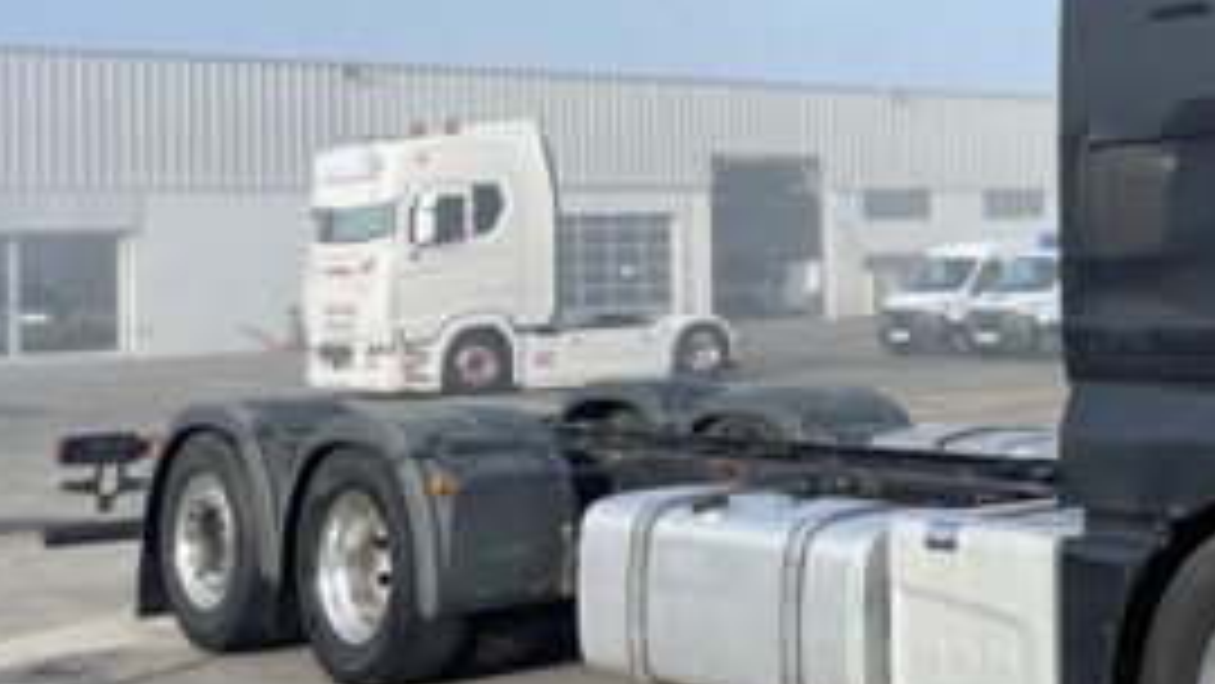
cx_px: 1179
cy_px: 176
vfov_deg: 19.0
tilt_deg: +3.4
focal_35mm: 63
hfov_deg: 31.2
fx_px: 2030
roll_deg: +1.3
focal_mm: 4.2
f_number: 1.6
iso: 32
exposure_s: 1/2564
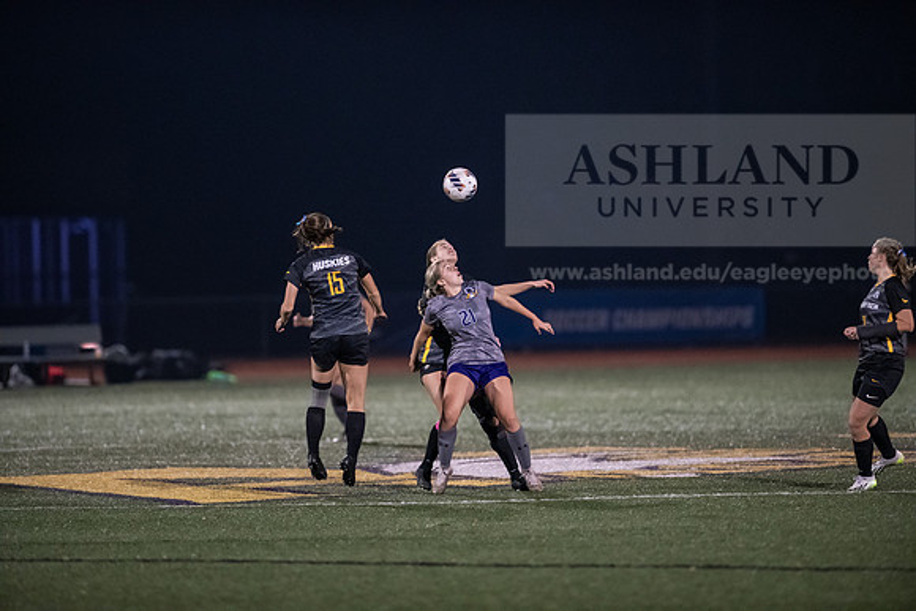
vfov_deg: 4.6
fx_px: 7635
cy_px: 306
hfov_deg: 6.9
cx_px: 458
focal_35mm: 300
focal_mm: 300
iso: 8000
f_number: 2.8
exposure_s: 1/1000
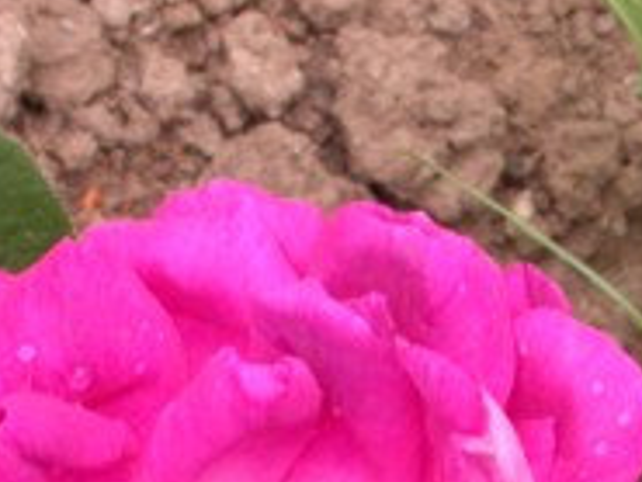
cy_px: 707
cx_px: 573
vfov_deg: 7.4
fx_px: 3656
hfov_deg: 10.0
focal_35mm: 197
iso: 100
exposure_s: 1/138
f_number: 6.1
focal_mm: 11.8
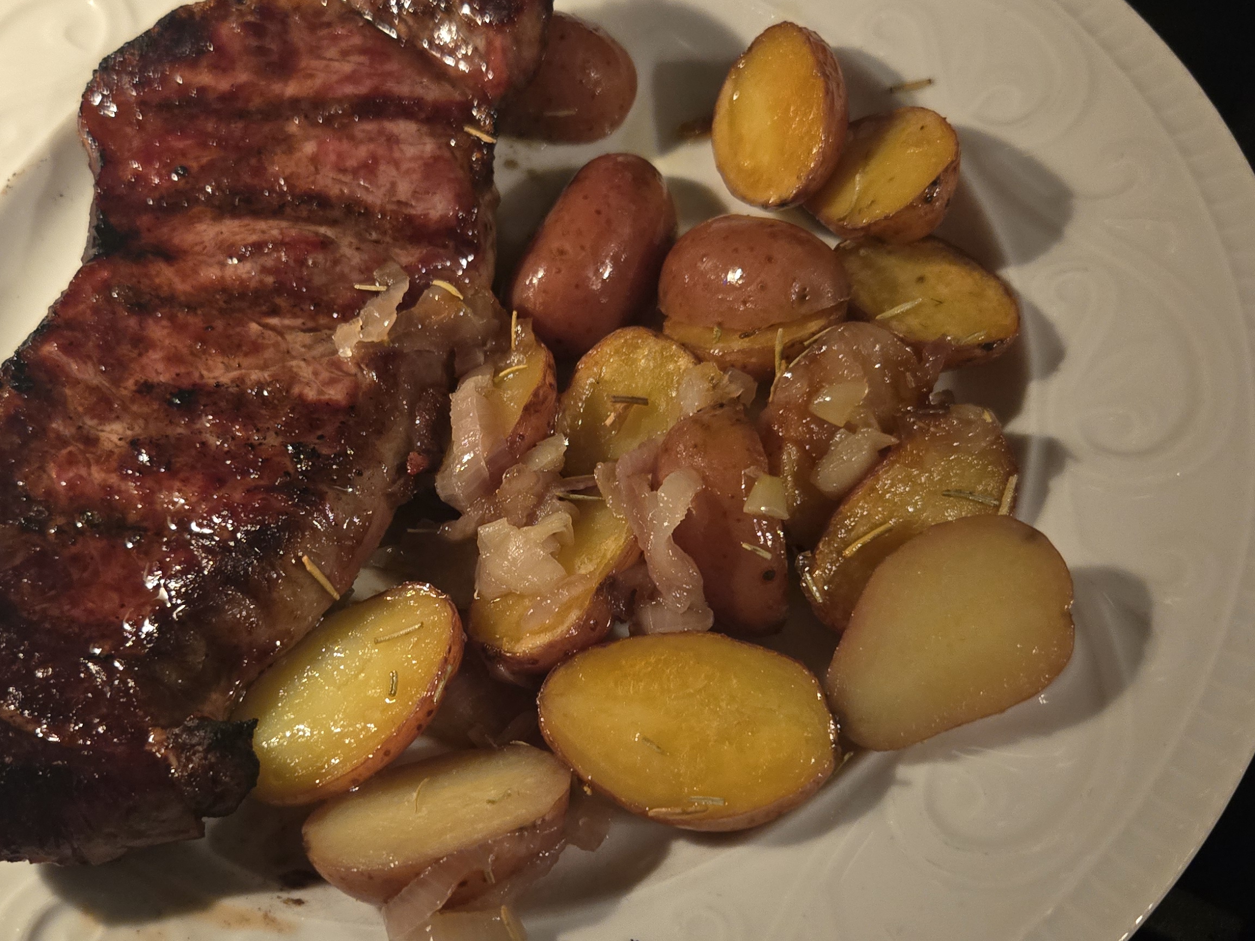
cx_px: 488
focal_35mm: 40
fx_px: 1450
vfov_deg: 35.9
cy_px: 520
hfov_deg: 46.5
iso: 640
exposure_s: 1/60
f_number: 1.8
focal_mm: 5.4
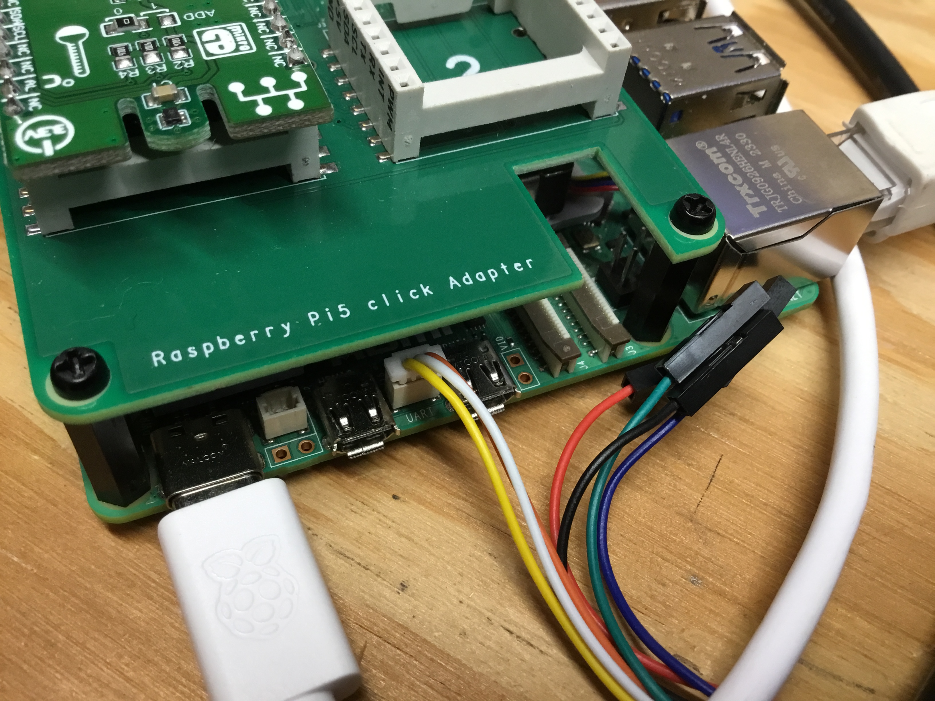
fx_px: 837
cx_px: 468
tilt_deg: -53.9
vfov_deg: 45.4
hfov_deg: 58.4
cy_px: 350
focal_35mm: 31
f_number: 2.4
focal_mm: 3.3
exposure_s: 1/30
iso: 80
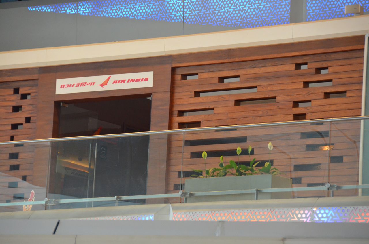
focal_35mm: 225
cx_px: 184
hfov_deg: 9.2
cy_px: 122
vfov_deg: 6.1
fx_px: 2302
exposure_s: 1/125
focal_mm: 150
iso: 2200
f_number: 5.6
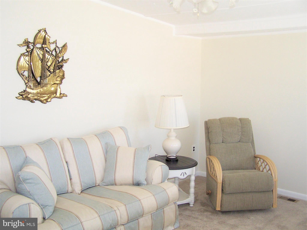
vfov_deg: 37.7
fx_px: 337
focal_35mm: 38
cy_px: 115
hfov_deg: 49.0
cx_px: 154
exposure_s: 1/60
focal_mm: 6.3
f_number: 2.8
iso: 140
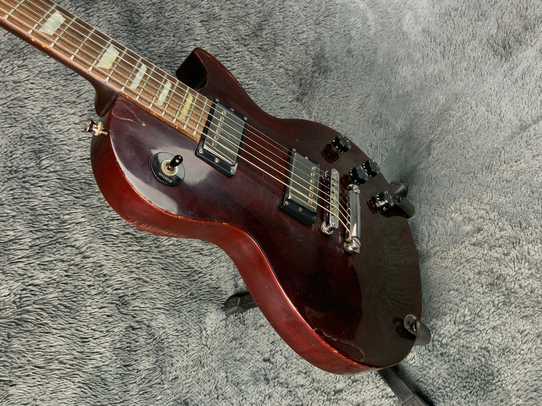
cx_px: 271
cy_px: 203
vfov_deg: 48.2
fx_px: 454
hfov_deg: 61.7
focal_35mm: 29
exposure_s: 1/50
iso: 200
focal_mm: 3
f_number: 1.8
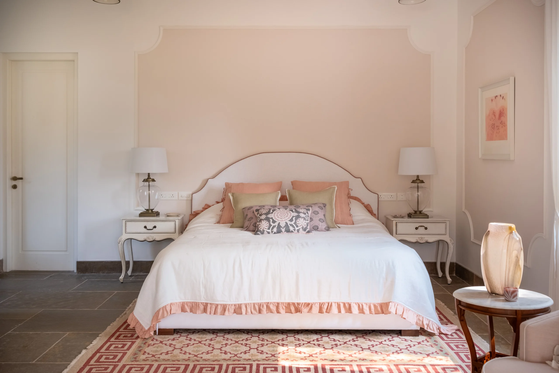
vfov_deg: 37.9
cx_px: 280
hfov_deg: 54.4
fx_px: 543
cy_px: 186
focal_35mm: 35
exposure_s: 1/800
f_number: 3.6
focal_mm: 23
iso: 640
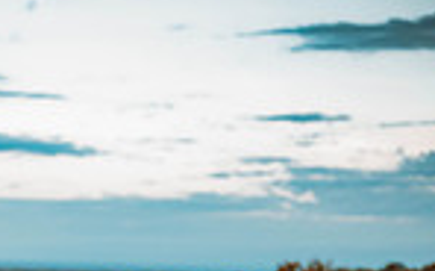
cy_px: 521
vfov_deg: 9.9
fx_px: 1468
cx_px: 3
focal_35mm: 124
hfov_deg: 16.5
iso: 1000
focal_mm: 40
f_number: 2
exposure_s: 1/640
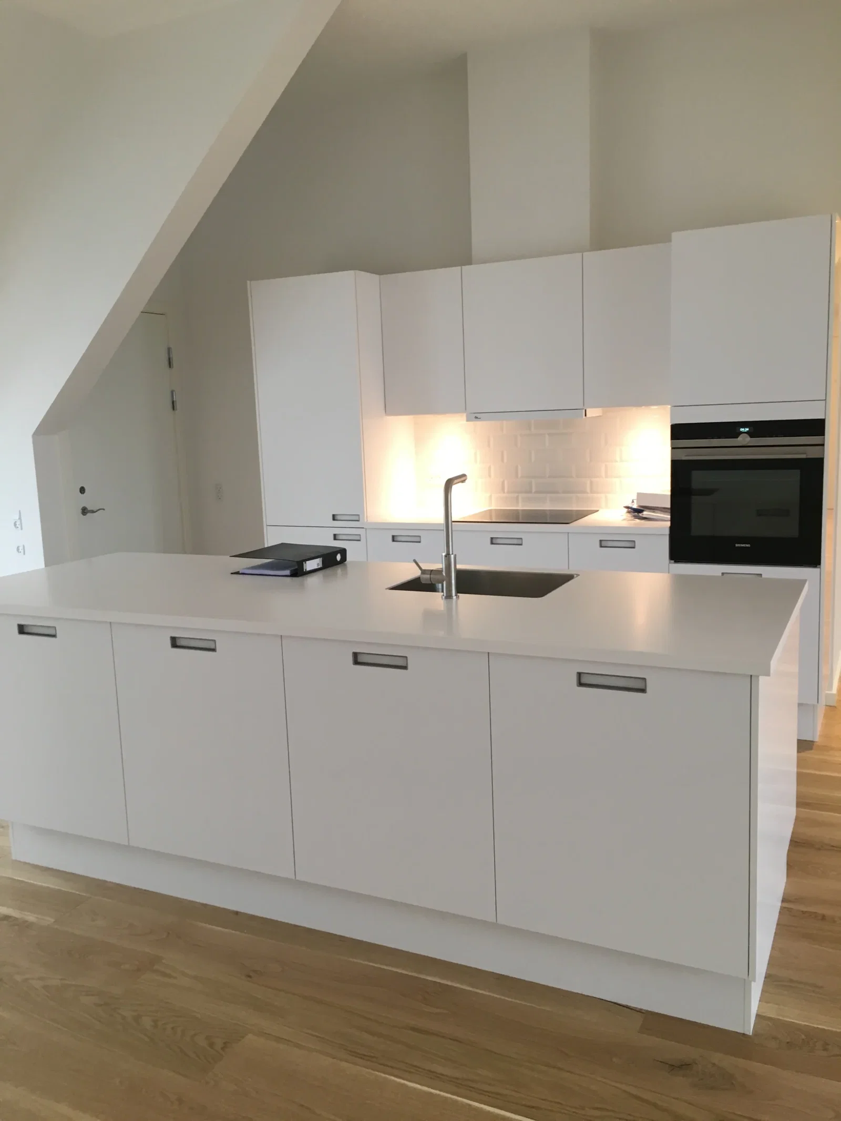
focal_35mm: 29
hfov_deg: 48.2
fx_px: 939
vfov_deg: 61.7
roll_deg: +1.5
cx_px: 420
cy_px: 560
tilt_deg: -8.9
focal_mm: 4.15
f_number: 2.2
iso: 100
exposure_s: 1/33
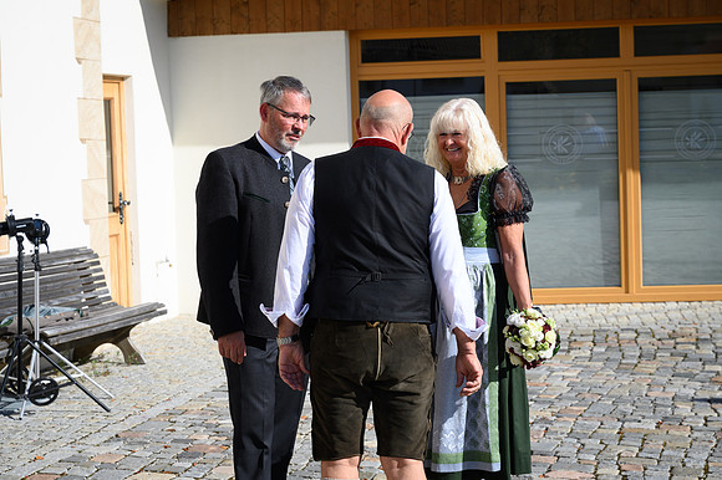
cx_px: 361
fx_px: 1403
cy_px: 240
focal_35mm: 70
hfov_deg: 28.9
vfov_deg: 19.4
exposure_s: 1/400
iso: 100
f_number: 7.1
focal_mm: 70
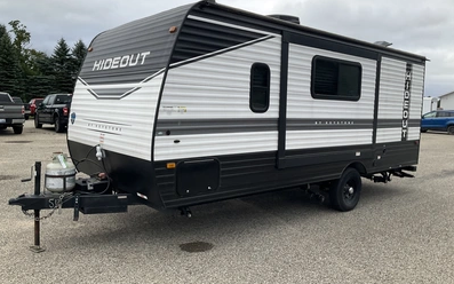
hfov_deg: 61.2
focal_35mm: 31
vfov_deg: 40.6
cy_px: 134
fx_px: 384
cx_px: 228
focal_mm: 3
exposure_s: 1/378
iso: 25
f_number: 1.8
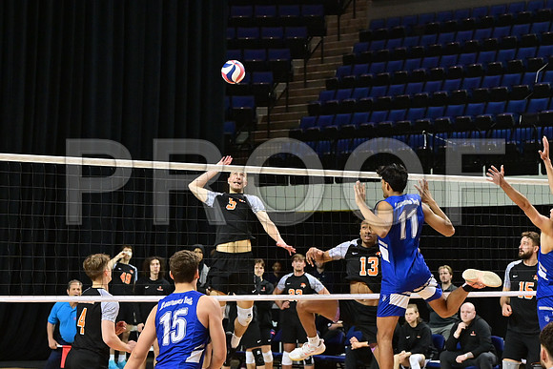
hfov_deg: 16.9
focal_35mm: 121
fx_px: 1859
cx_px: 276
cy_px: 184
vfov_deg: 11.3
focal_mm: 81
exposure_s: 1/800
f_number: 5.6
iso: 2500
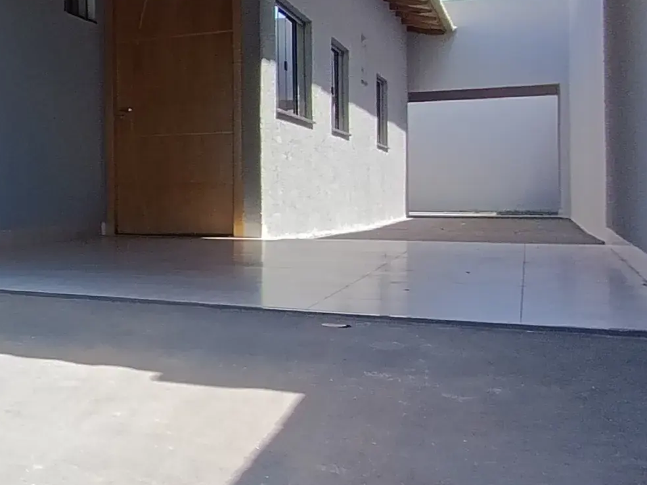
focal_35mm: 53
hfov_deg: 24.3
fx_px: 991
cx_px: -414
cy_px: 190
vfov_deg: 27.5
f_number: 2.2
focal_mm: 1.65
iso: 50
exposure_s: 1/125
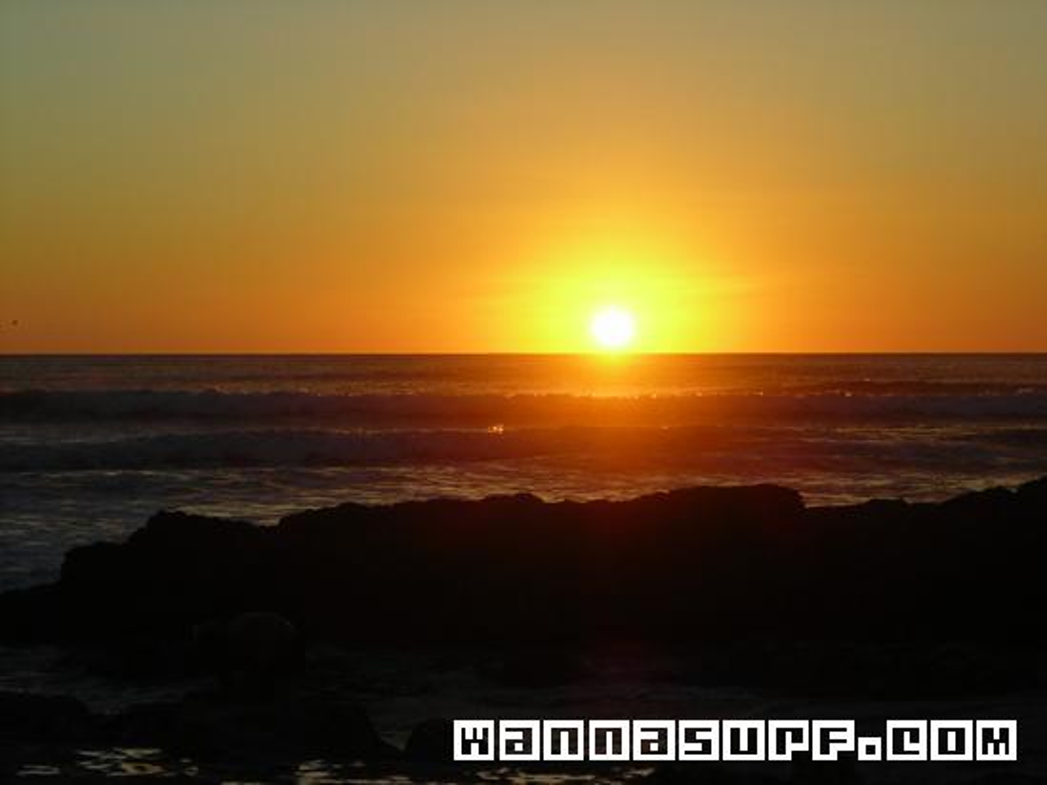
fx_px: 3509
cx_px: 524
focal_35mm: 116
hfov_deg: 17.0
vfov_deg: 12.8
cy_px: 392
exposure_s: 1/245
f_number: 5.3
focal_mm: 19.2
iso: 50
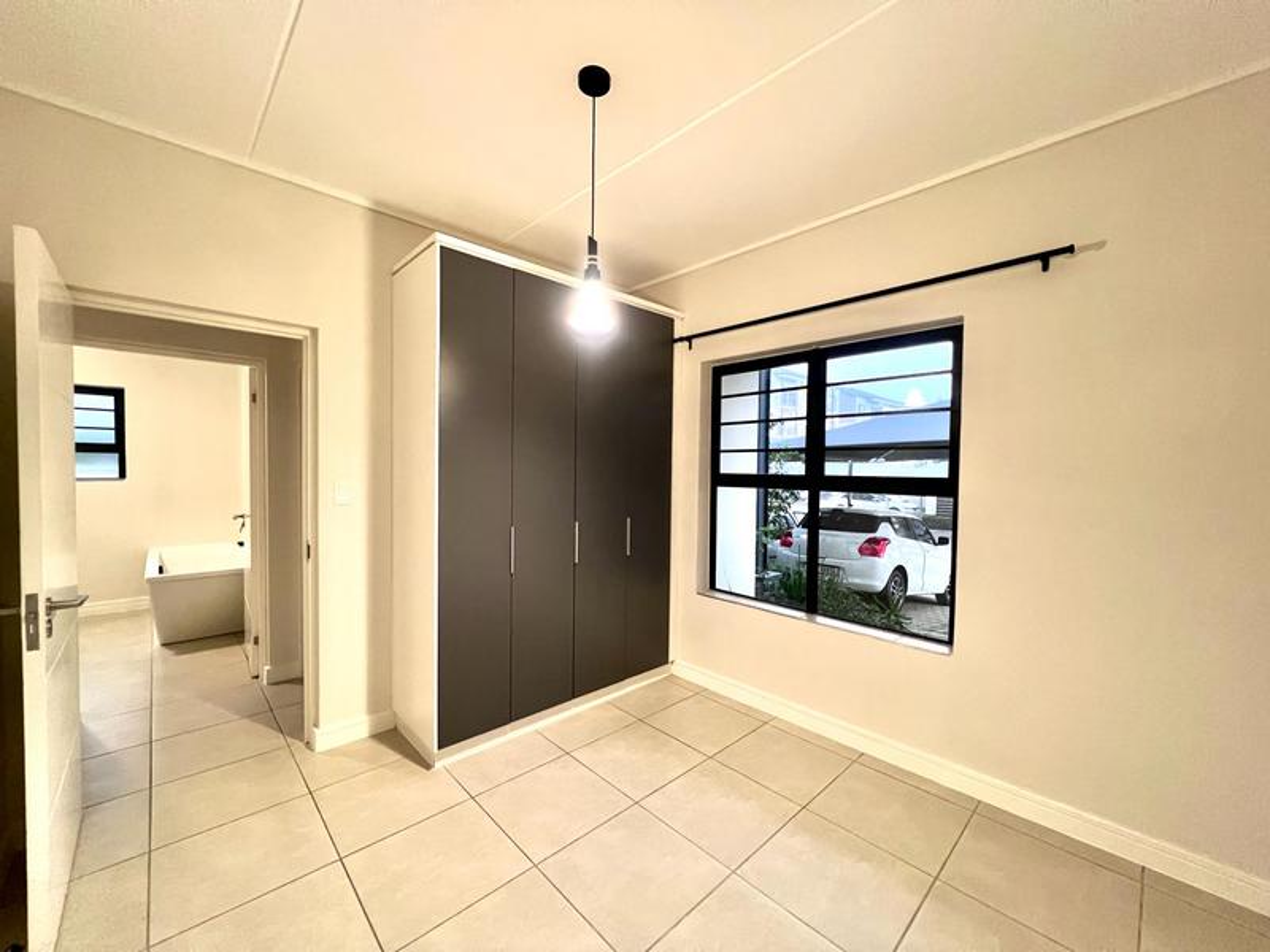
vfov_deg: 89.9
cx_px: 635
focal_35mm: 13
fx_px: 477
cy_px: 476
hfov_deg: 106.2
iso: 640
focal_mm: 1.57
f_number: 1.8
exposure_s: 1/50
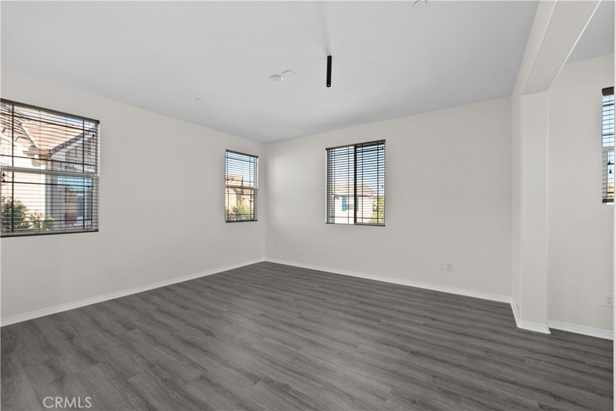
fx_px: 240
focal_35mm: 14
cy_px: 206
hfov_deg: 104.2
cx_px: 308
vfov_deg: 81.2
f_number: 9
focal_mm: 14
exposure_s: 1/2
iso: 100
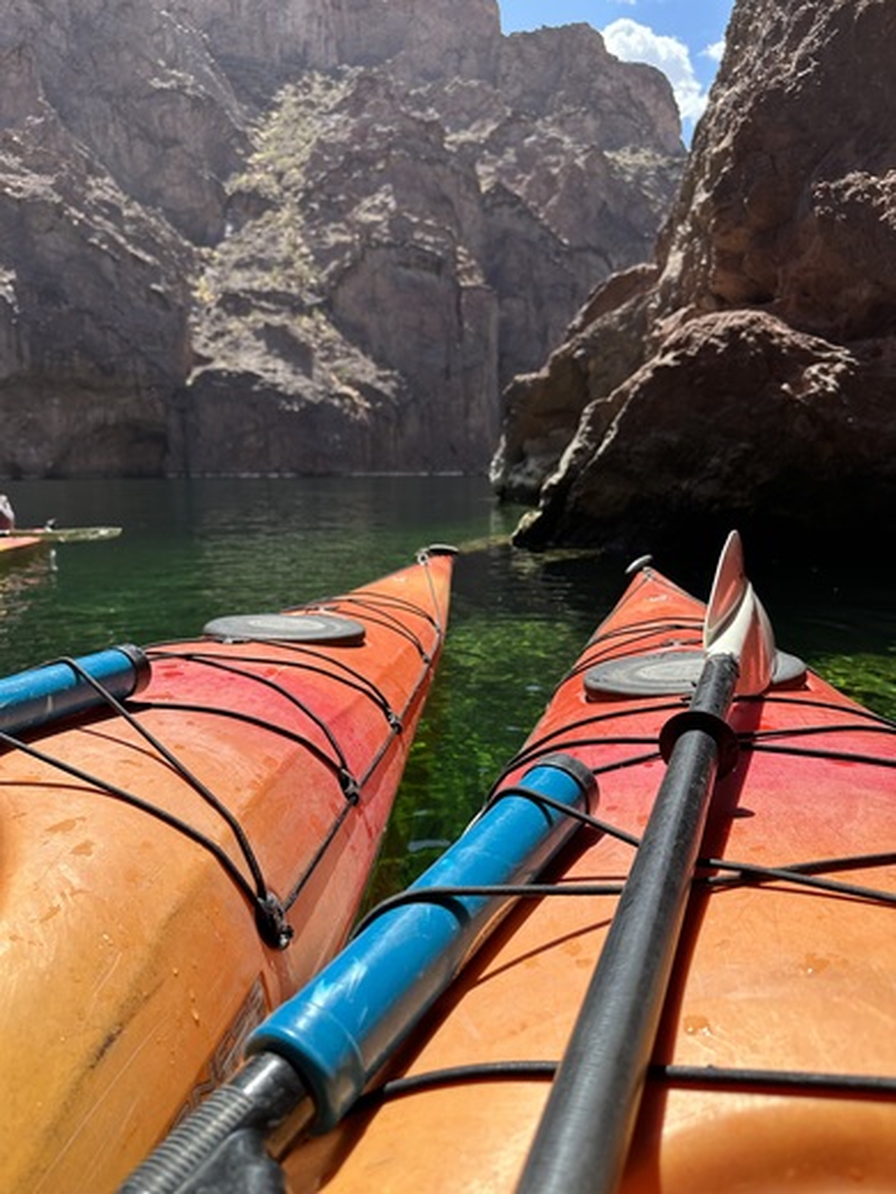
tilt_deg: -9.5
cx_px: 448
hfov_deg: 56.8
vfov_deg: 71.6
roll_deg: +1.0
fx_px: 828
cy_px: 597
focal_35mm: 24
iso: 80
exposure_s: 1/3597
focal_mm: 6.86
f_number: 1.78
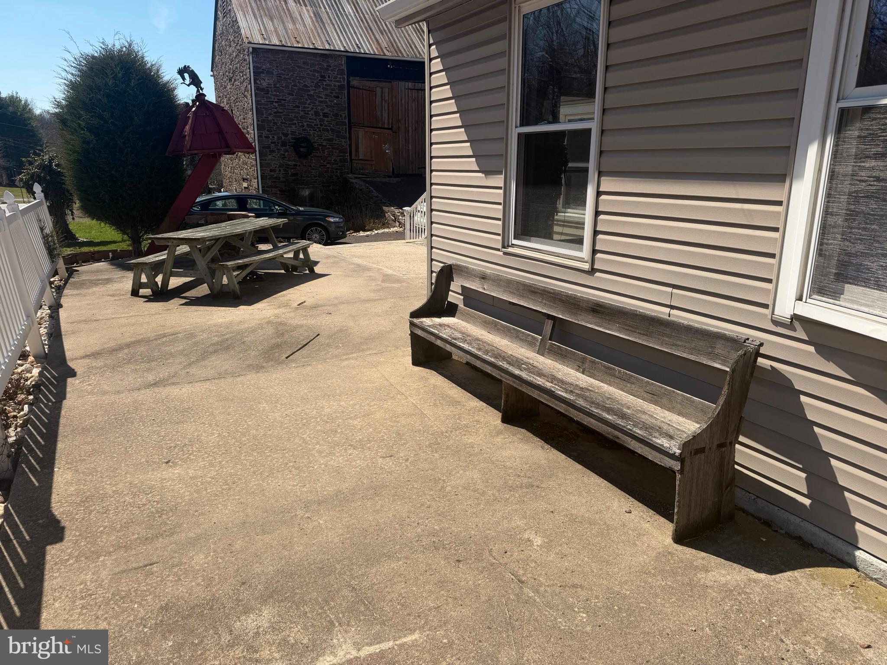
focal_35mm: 24
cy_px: 332
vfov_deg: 56.8
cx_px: 444
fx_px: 615
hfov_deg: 71.6
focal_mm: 6.76
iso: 80
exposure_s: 1/5319
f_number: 1.78
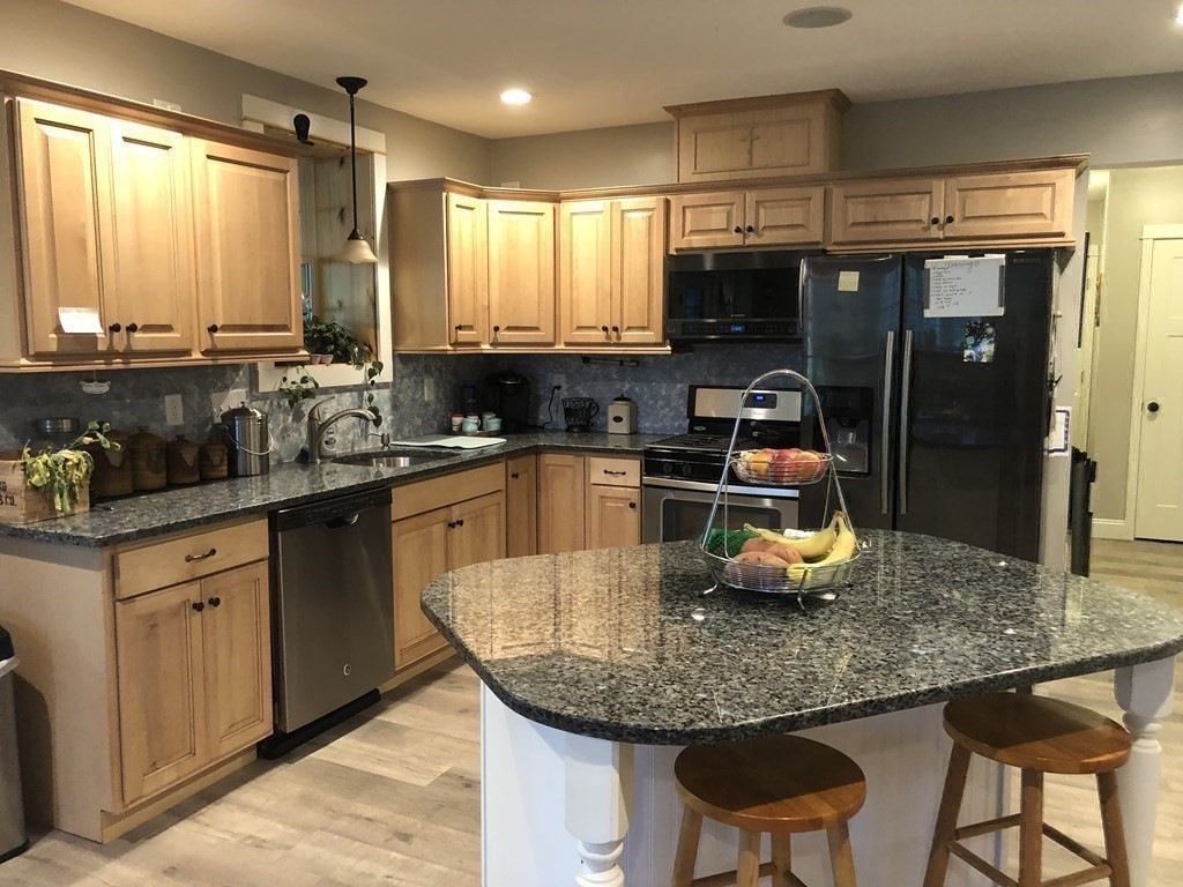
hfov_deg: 63.4
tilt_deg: -6.4
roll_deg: +0.2
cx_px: 592
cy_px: 444
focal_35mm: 28
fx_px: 957
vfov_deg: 49.7
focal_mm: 3.99
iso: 100
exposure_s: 1/15
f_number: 1.8
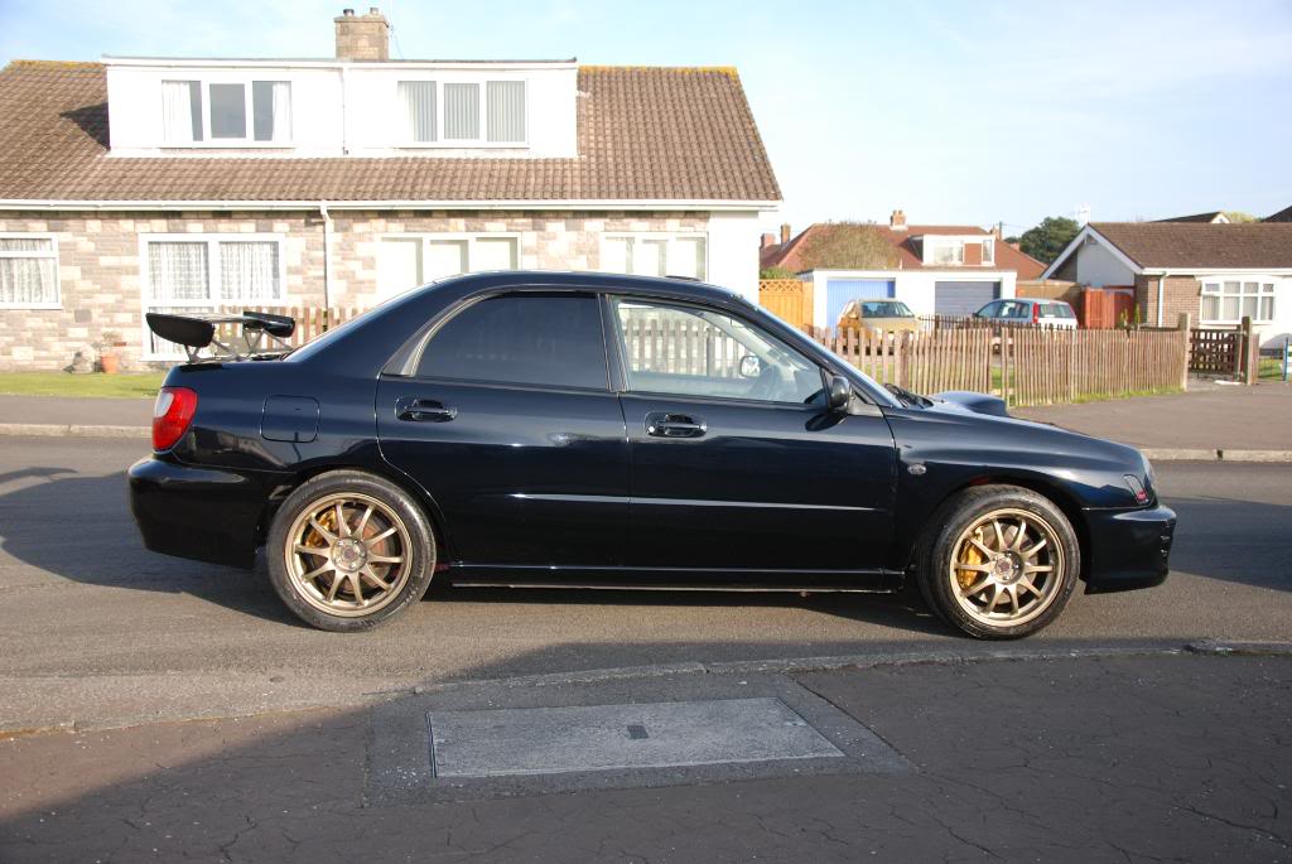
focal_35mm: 32
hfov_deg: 59.4
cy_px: 432
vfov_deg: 41.8
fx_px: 1132
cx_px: 646
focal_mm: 21
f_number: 3.8
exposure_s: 1/200
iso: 100
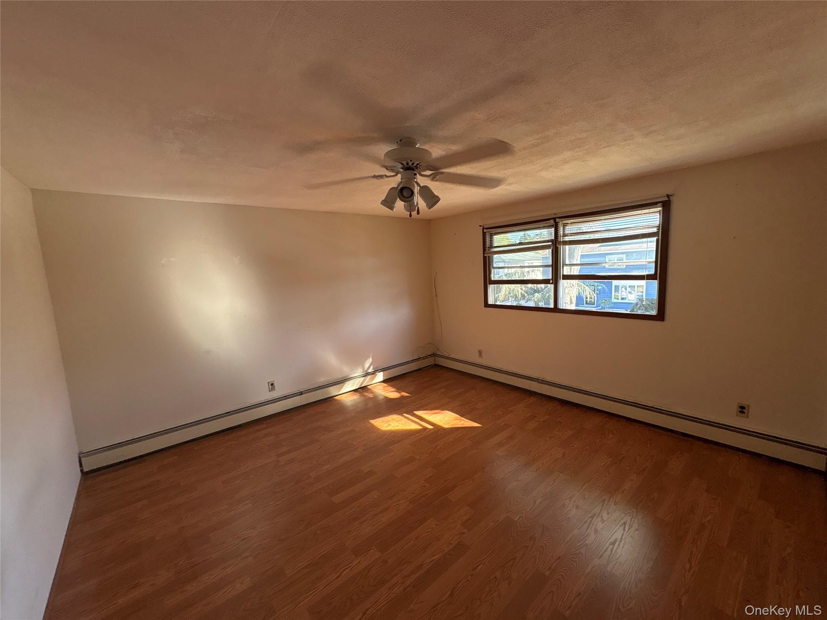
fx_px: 334
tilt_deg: -7.4
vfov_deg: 85.7
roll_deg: +3.3
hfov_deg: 102.1
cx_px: 414
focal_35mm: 14
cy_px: 310
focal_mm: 2.22
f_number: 2.2
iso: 125
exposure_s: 1/99
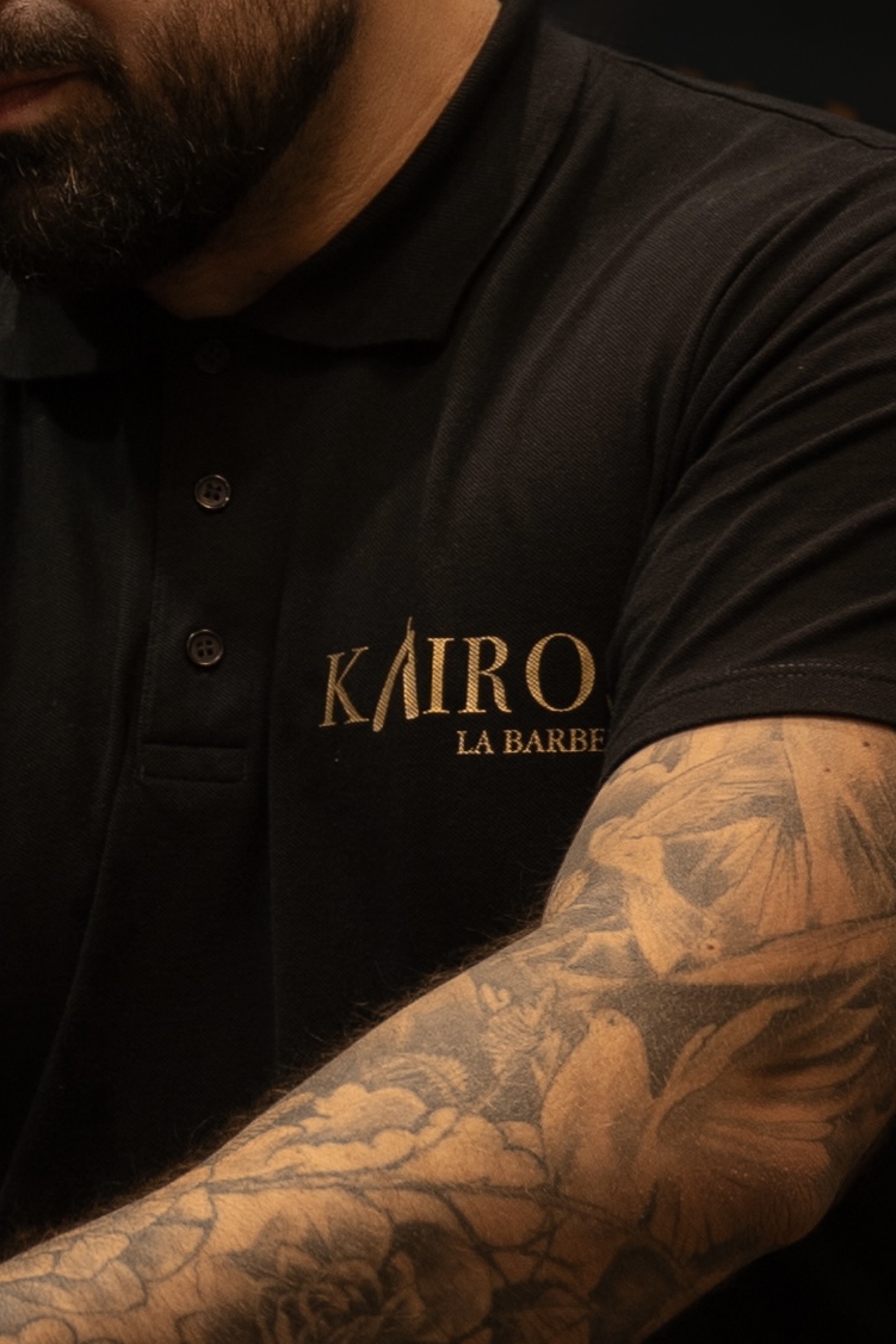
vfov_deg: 14.1
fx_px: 5452
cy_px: 630
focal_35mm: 146
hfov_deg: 9.2
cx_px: -344
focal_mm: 28
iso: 160
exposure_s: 1/160
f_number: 2.8
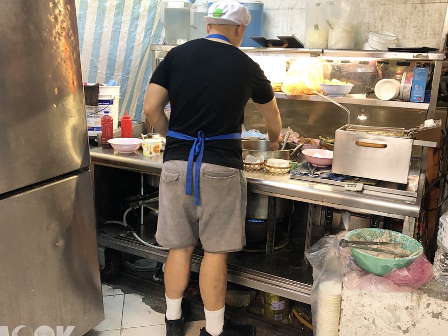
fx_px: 414
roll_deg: +0.4
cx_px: 236
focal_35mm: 32
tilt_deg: -16.7
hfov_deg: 56.8
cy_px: 161
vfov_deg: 44.1
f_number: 1.8
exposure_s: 1/60
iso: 400
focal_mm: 3.99
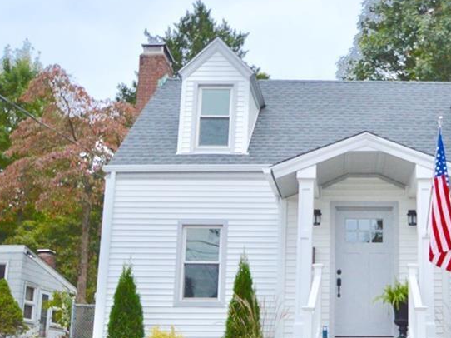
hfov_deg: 37.5
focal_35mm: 49
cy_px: 245
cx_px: 362
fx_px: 638
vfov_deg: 29.3
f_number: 4.2
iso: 720
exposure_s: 1/60
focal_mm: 18
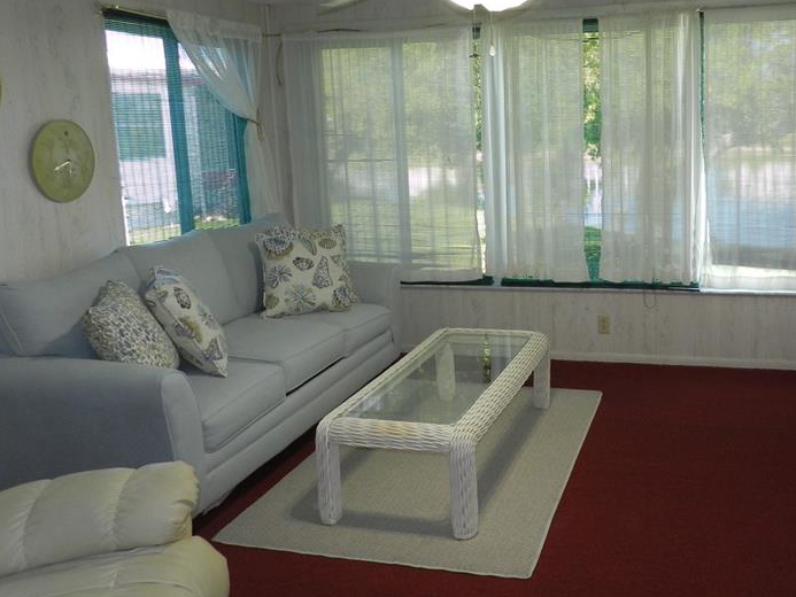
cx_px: 513
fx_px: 782
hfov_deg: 53.2
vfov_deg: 41.6
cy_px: 232
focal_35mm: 34
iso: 200
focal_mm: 4
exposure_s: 1/30
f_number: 3.4
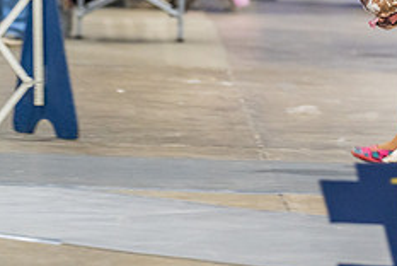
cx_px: 354
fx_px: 3842
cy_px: -28
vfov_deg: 4.0
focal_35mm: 348
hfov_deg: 5.9
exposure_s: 1/200
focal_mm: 140
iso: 3200
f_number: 2.8
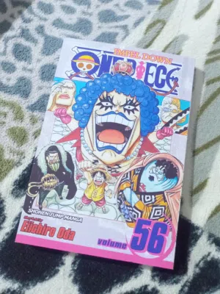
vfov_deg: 63.4
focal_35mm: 28
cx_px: 110
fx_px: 237
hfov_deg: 49.7
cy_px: 147
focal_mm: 4.69
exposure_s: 1/33.3
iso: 1225
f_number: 1.8
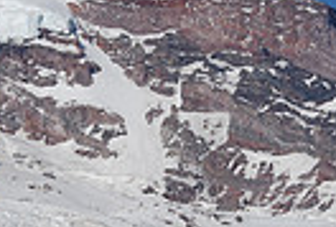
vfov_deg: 3.0
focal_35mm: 460
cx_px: 132
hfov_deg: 4.5
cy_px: 258
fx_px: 4308
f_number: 10
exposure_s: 1/320
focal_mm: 70
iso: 100
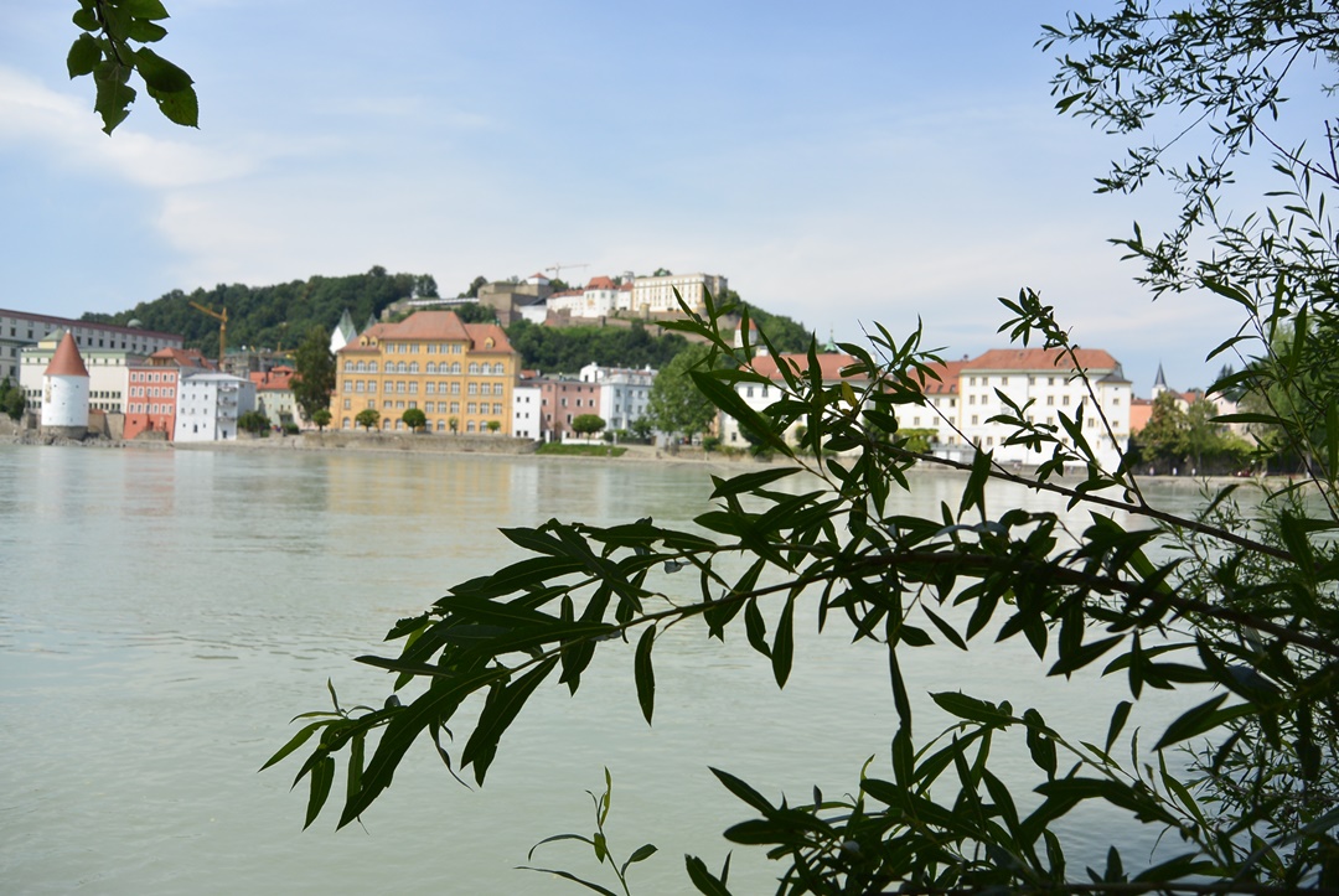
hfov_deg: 63.6
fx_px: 1080
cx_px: 670
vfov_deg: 45.1
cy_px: 448
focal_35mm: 29
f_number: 4
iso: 100
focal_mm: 11
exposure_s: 1/1000
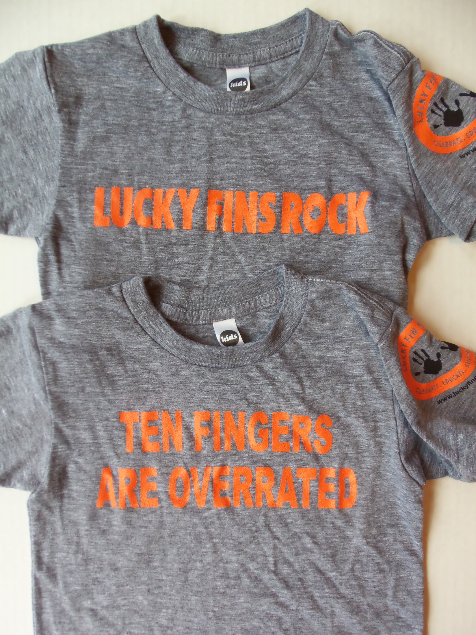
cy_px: 318
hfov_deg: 48.2
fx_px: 532
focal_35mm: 29
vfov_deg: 61.7
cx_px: 238
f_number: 3.4
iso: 80
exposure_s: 1/40
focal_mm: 5.2
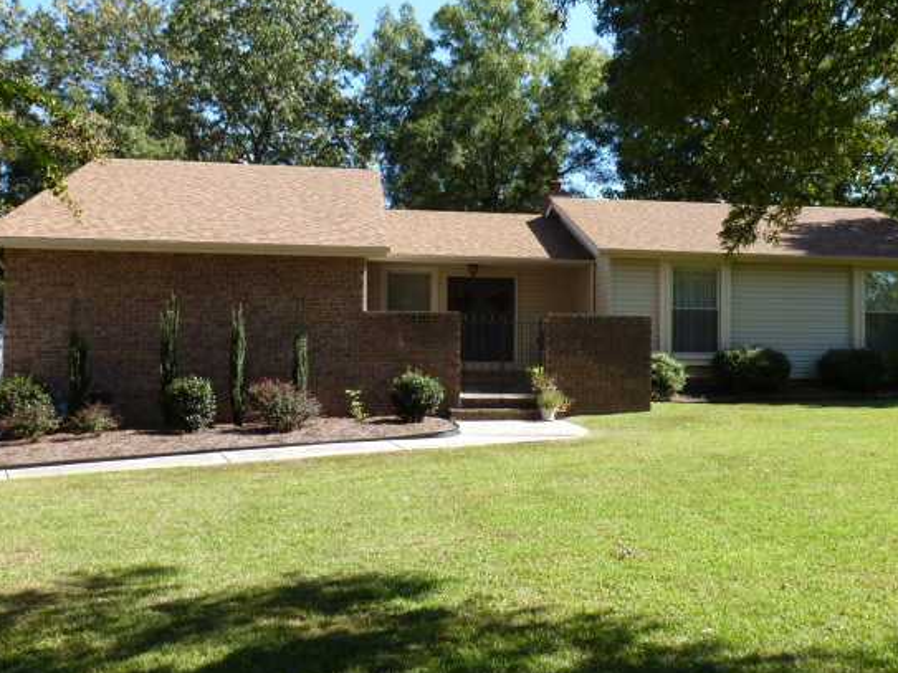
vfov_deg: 42.9
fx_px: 856
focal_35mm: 33
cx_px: 491
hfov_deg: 55.3
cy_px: 351
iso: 100
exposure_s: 1/250
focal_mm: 5
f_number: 4
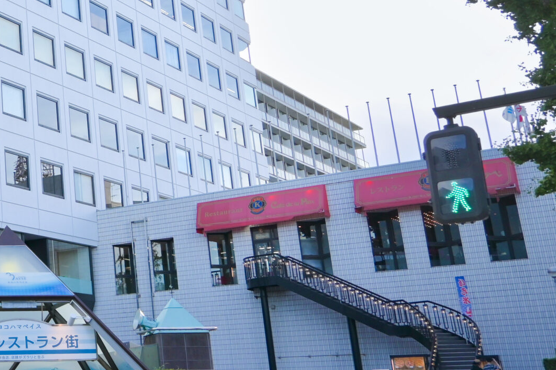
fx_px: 896
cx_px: -114
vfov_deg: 23.2
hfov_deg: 29.5
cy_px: 93
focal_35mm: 58
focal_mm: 16
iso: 100
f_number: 4
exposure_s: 1/400
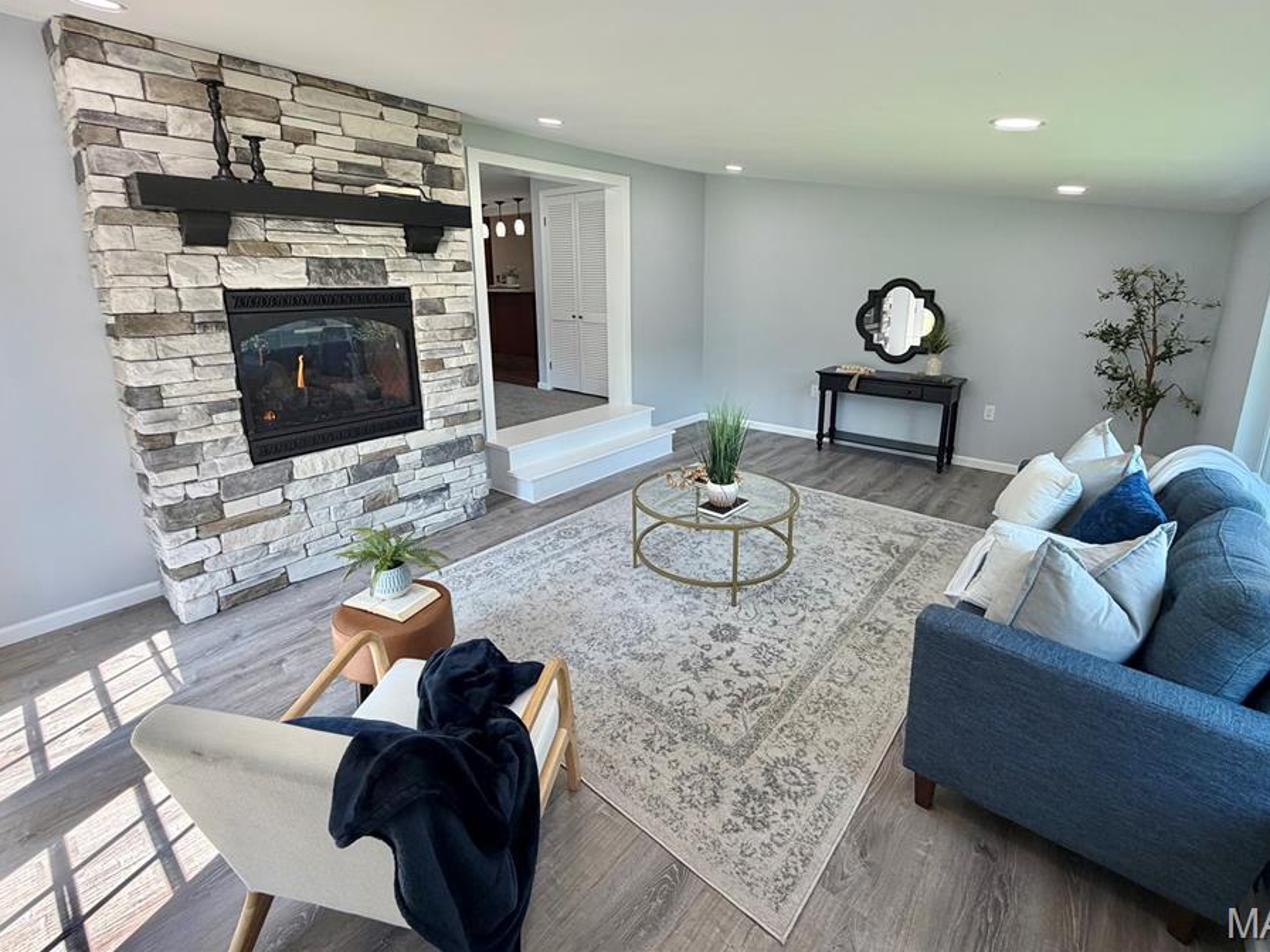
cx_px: 644
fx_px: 587
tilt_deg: -12.1
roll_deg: +0.6
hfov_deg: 94.5
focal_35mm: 16
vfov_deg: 77.7
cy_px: 409
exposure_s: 1/120
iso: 100
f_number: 2.2
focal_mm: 2.22
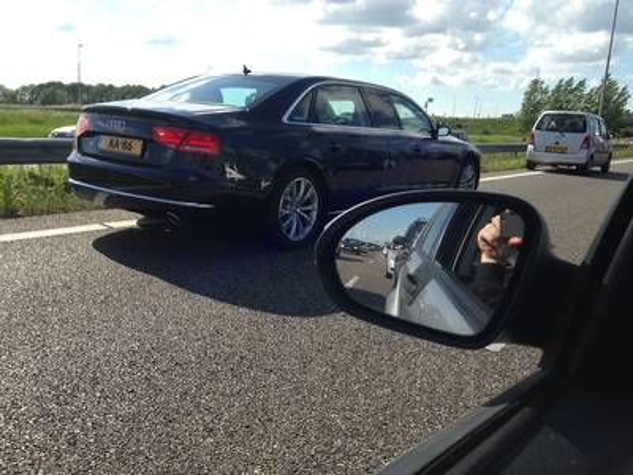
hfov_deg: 55.4
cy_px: 238
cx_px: 316
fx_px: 603
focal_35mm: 33
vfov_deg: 42.9
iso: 50
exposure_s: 1/1205
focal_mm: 4.12
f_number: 2.4
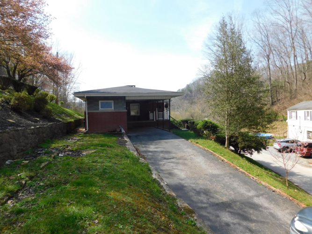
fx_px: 207
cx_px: 156
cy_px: 117
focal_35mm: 23
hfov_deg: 73.9
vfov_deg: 58.9
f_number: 3
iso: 125
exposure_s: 1/800
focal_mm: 4
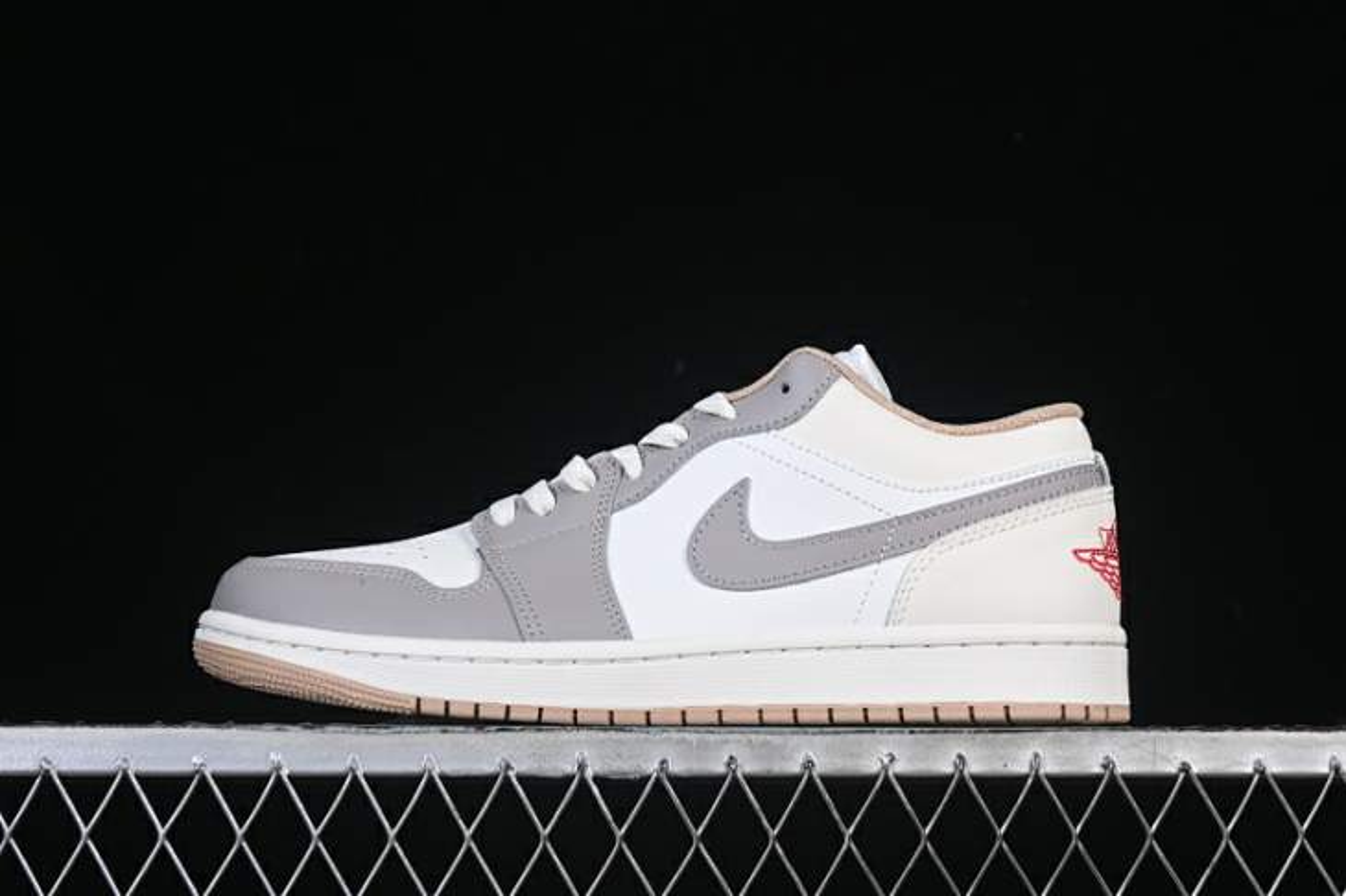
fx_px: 2803
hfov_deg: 27.0
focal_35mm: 75
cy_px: 448
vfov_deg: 18.2
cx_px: 673
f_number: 8
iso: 160
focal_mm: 50
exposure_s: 1/100
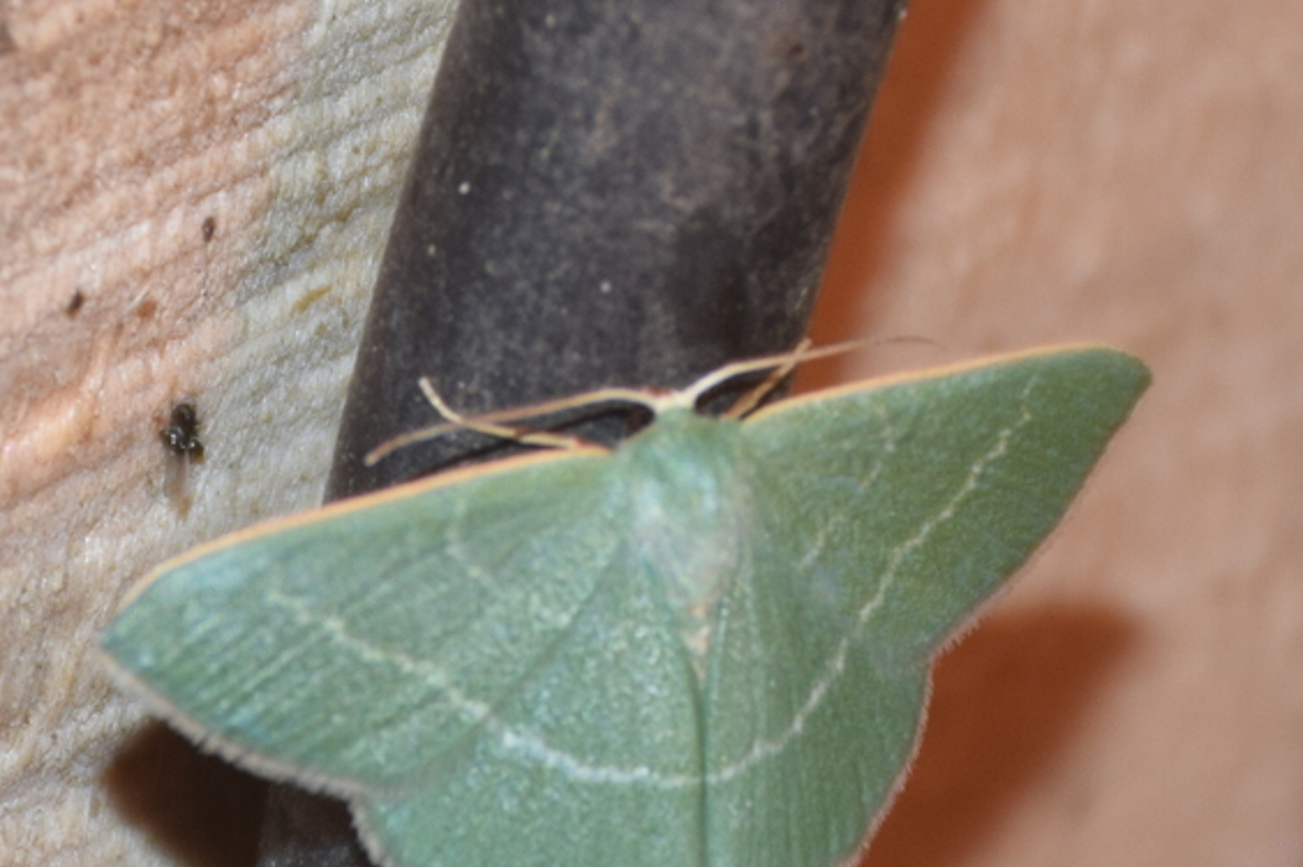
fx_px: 12946
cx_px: 648
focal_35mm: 358
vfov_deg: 3.8
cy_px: 664
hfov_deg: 5.8
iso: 320
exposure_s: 1/60
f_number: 7.1
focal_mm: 140
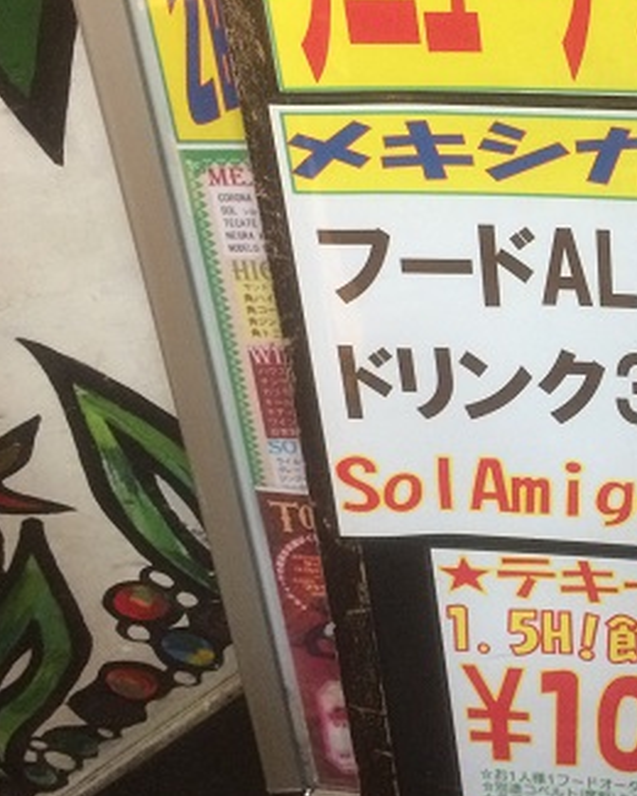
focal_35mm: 61
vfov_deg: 31.0
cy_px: 376
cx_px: 688
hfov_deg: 23.5
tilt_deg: -47.0
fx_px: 1438
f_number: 2.2
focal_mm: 4.15
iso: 320
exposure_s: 1/33
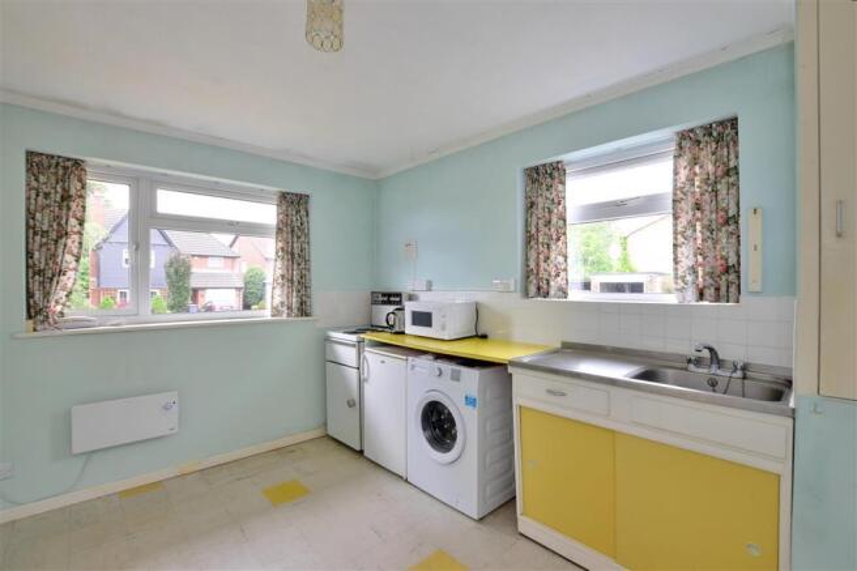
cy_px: 286
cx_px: 428
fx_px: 357
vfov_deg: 77.3
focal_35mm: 15
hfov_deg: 100.4
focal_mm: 10
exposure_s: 1/25
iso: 400
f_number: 11
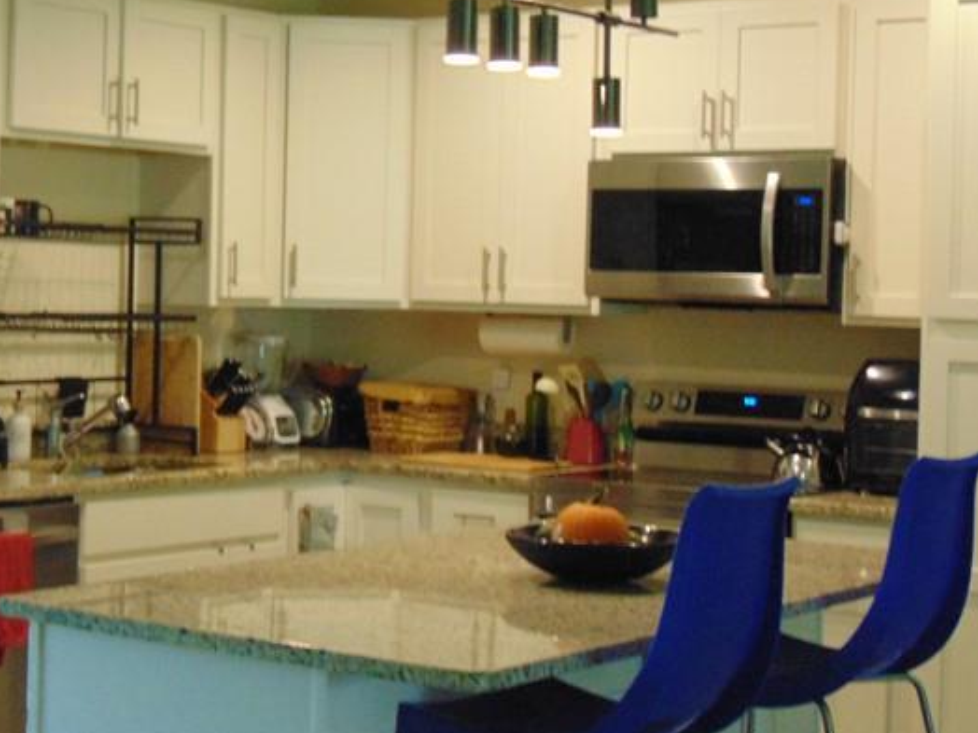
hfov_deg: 23.5
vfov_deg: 18.0
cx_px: 200
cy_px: 269
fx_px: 2317
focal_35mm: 82
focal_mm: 7.6
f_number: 3.3
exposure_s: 1/25
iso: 400
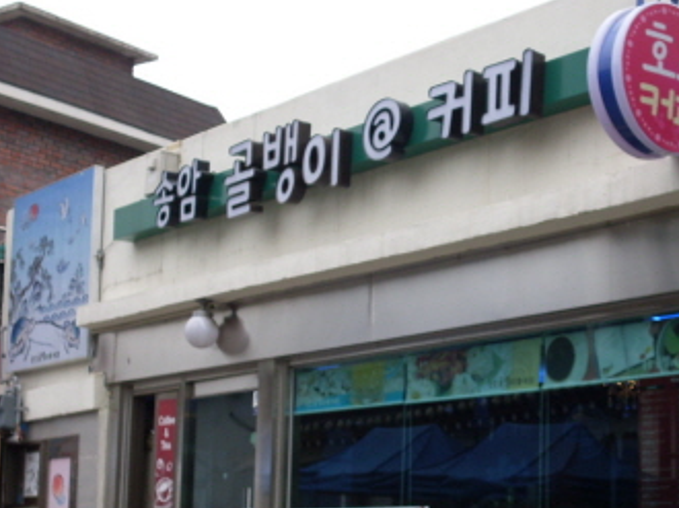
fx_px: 1784
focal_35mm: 91
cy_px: 344
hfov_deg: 21.5
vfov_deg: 16.2
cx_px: 428
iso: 80
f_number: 3.4
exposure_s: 1/250
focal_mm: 9.9
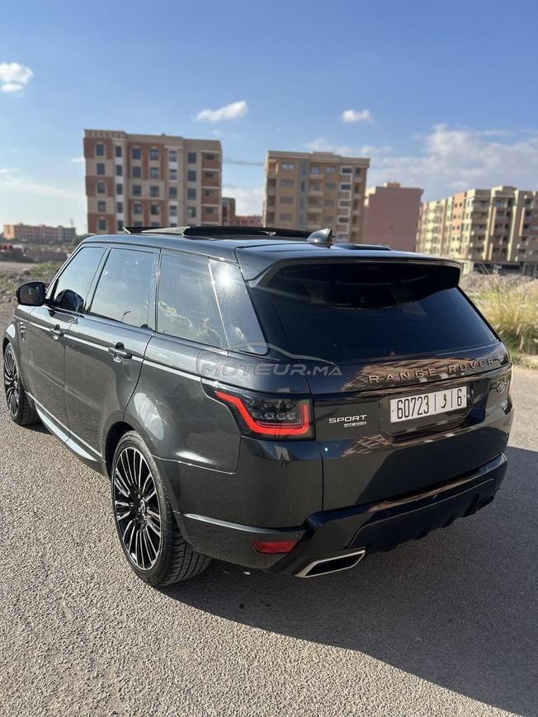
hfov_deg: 53.1
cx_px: 269
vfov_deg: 67.3
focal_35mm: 26
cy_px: 358
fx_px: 539
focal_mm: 5.7
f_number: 1.5
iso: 50
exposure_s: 1/2841
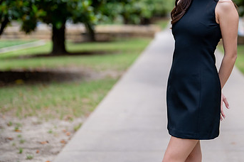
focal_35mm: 89
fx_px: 603
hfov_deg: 22.6
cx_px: 195
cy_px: 28
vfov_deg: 15.2
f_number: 1.2
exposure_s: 1/320
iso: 125
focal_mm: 50
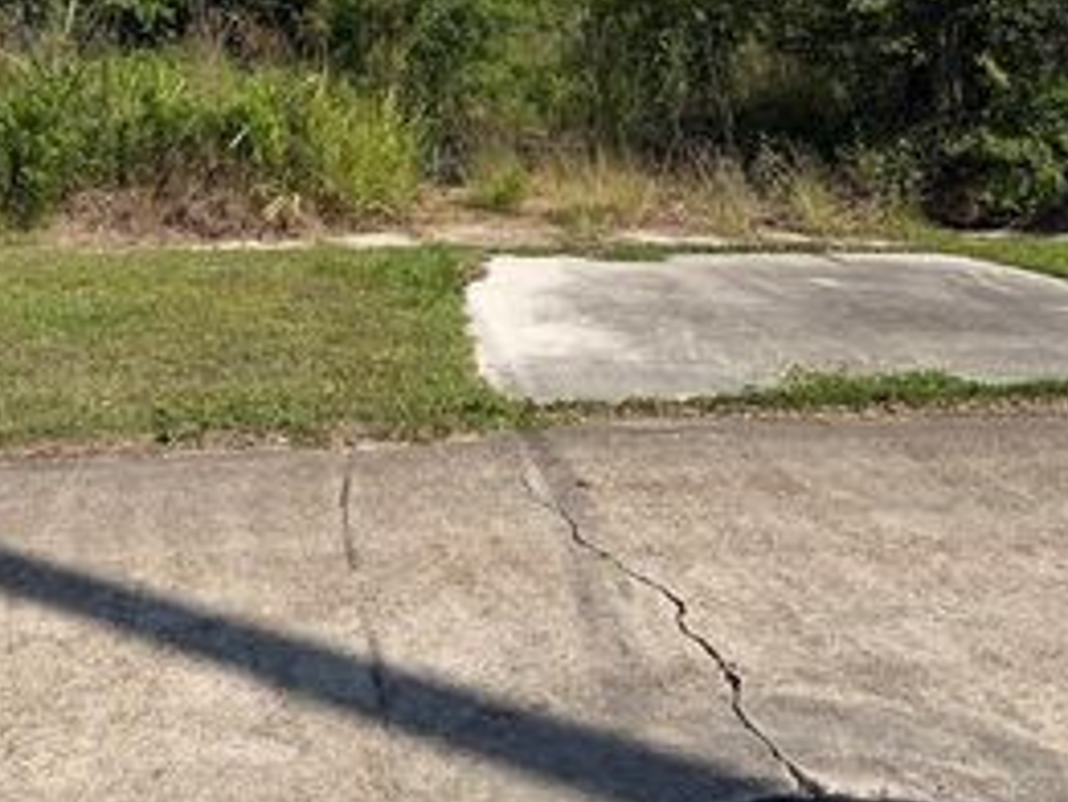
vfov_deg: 30.2
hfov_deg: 40.9
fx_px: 1420
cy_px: 80
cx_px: 393
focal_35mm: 46
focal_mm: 6.76
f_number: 1.78
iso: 80
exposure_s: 1/4673
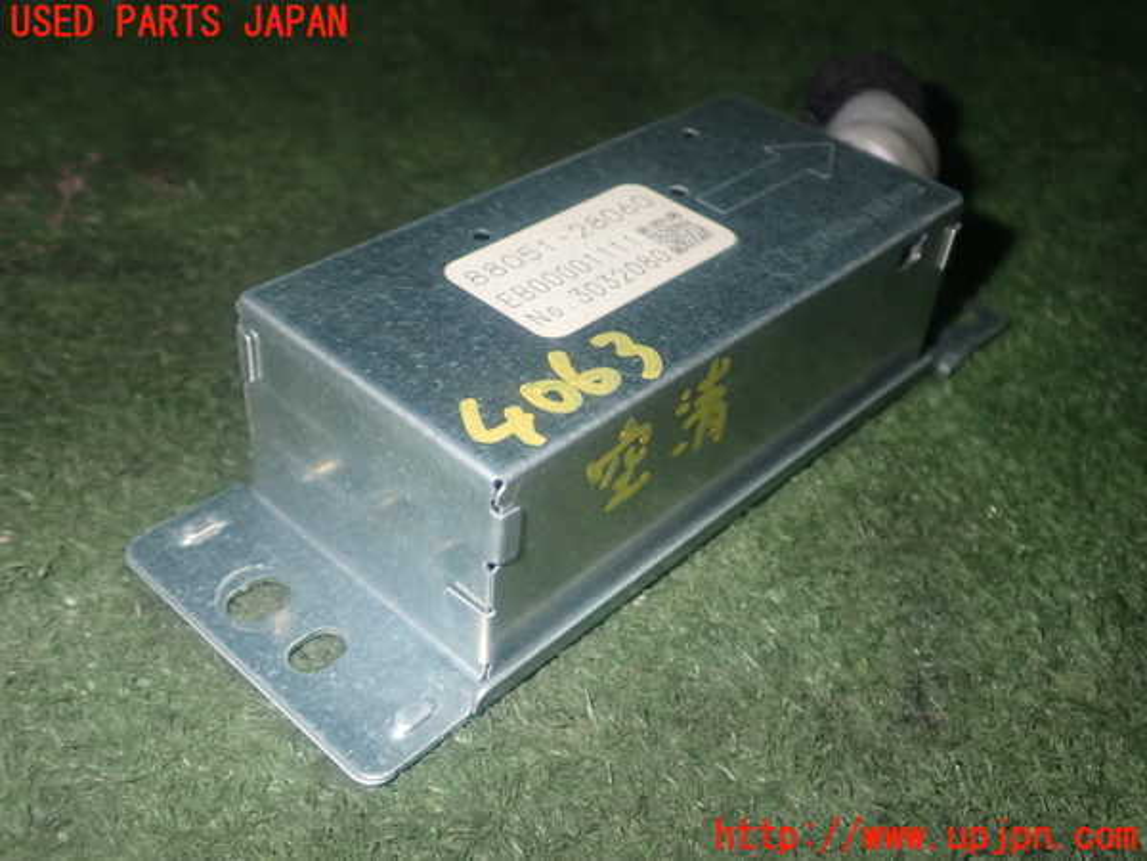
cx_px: 574
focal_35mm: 38
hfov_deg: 49.0
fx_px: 1259
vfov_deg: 37.7
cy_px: 430
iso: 250
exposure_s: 1/40
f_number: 8
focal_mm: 6.83
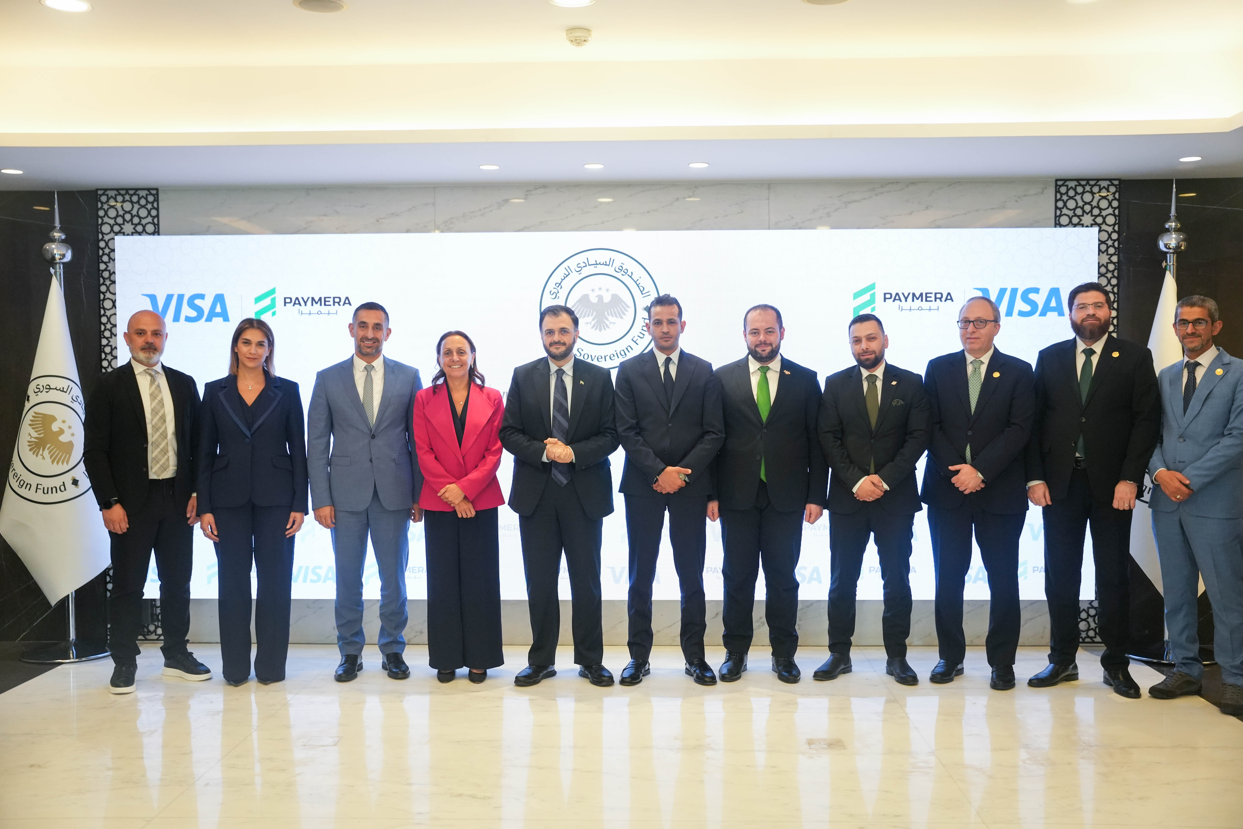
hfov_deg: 53.1
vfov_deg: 36.9
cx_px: 622
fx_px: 1243
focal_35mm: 36
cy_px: 414
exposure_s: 1/100
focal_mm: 36
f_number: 2.8
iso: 3200
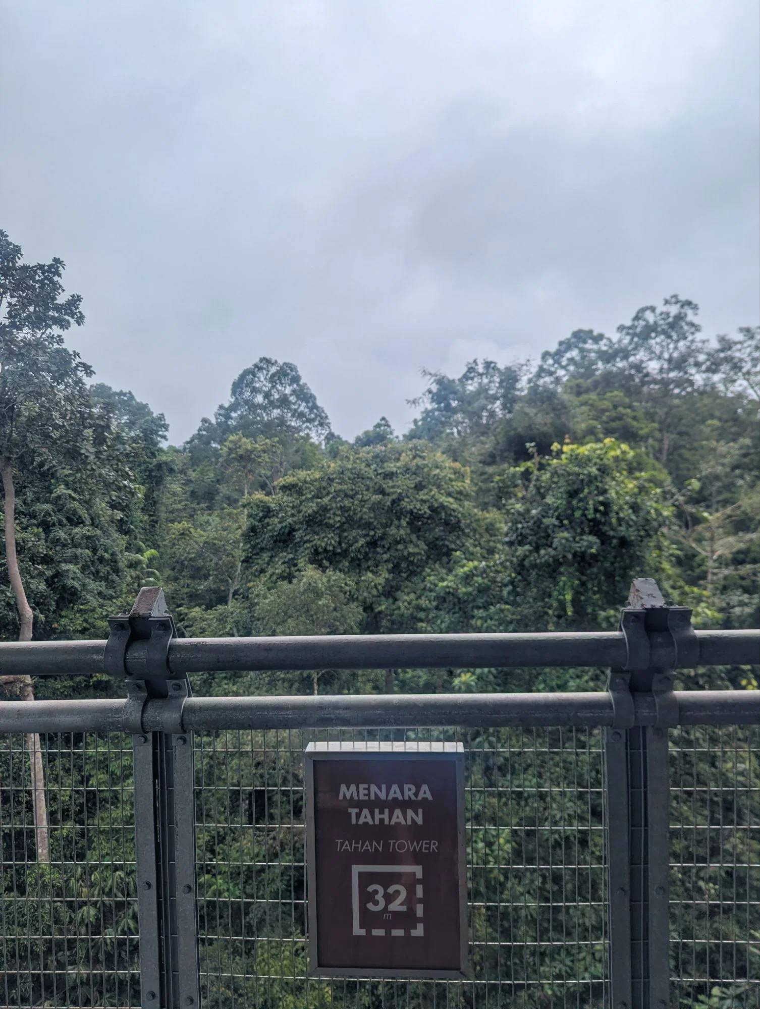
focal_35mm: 24
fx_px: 701
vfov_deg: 71.5
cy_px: 504
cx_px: 380
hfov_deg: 56.9
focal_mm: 6.81
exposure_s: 1/1825
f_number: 1.85
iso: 35
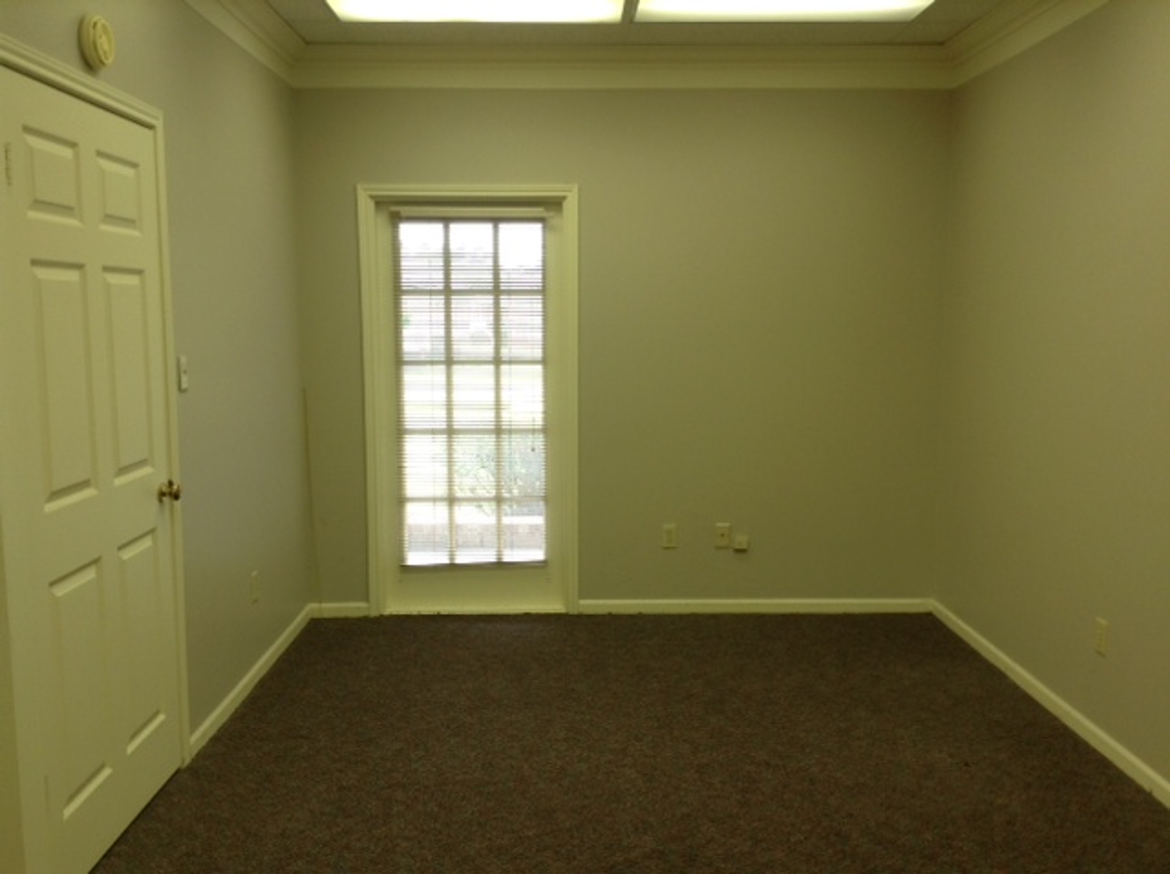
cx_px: 585
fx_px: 1114
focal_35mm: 33
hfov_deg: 55.4
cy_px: 437
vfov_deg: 42.8
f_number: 2.4
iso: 32
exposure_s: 1/60
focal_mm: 3.3
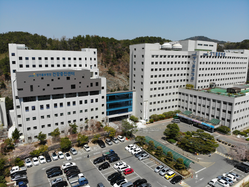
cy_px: 94
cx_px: 124
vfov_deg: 56.8
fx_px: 173
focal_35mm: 24
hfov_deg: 71.6
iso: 100
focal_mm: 4.5
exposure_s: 1/1417
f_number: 2.8
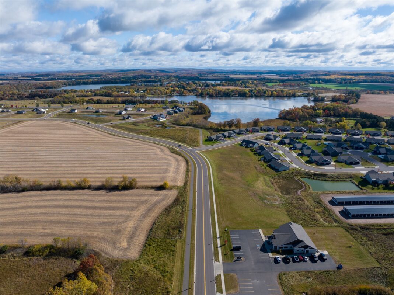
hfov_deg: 71.6
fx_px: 273
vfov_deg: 56.7
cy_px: 148
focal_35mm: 24
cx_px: 197
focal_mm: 12.29
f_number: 2.8
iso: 240
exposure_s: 1/3200
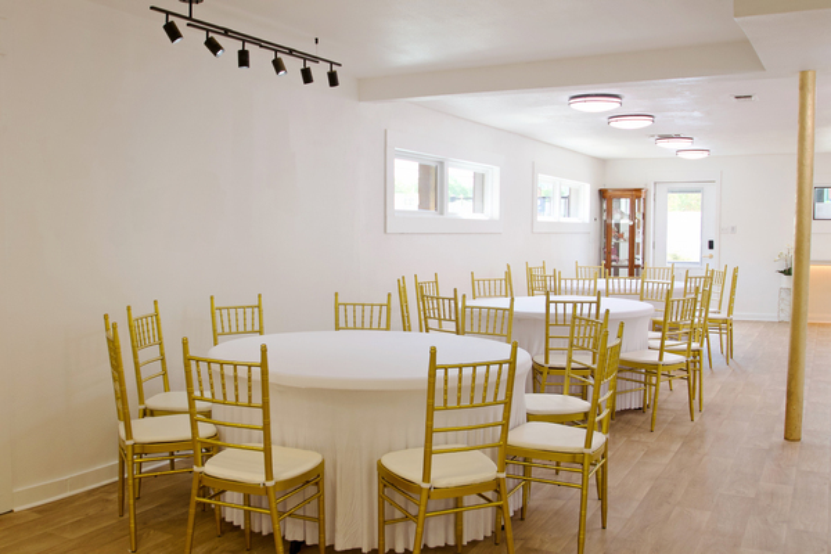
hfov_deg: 53.1
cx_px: 416
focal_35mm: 36
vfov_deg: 36.9
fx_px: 831
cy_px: 277
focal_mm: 24
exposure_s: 1/60
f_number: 6.3
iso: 320
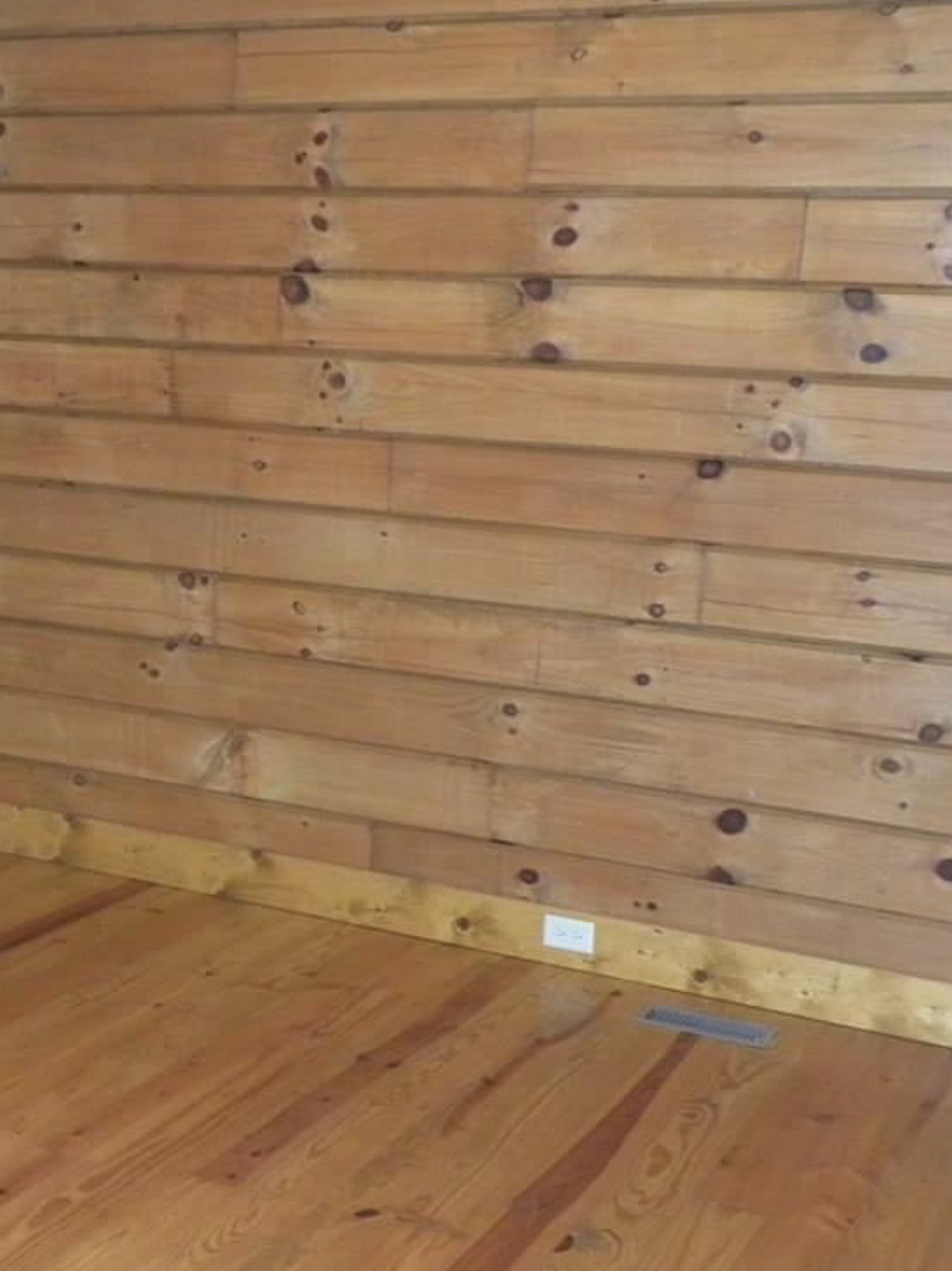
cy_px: 643
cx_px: 220
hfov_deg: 27.6
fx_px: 1908
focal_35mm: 52
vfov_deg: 36.8
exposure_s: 1/30
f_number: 3.2
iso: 400
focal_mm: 6.6
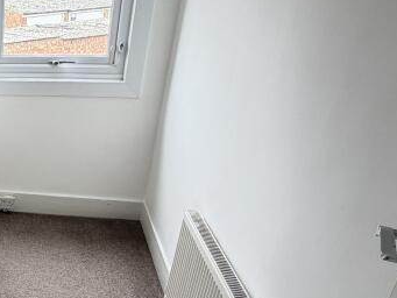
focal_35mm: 42
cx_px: -79
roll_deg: +3.2
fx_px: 482
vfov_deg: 34.3
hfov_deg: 35.3
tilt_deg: -25.1
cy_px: 176
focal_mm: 2.22
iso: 100
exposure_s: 1/121
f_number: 2.2
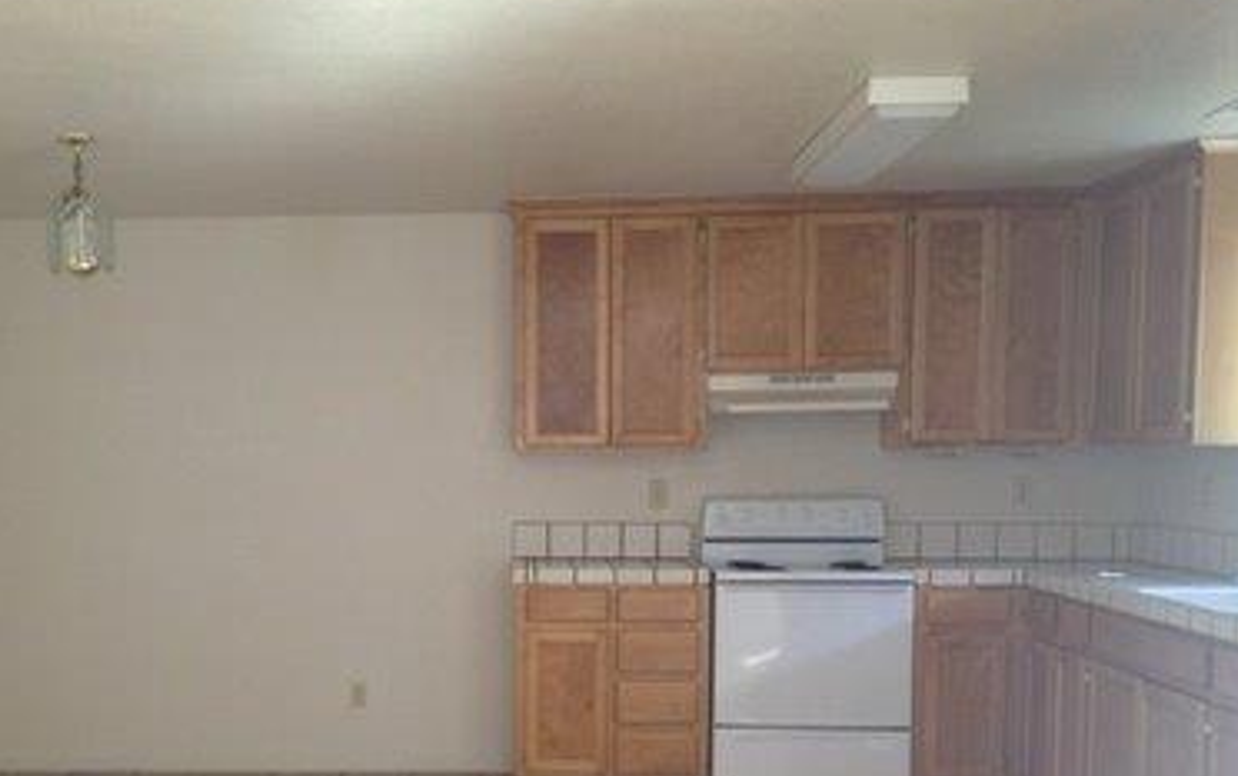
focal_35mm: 51
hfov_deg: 39.1
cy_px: 589
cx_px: 419
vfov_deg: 25.1
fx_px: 1722
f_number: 2.4
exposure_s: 1/20
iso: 50
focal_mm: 4.28
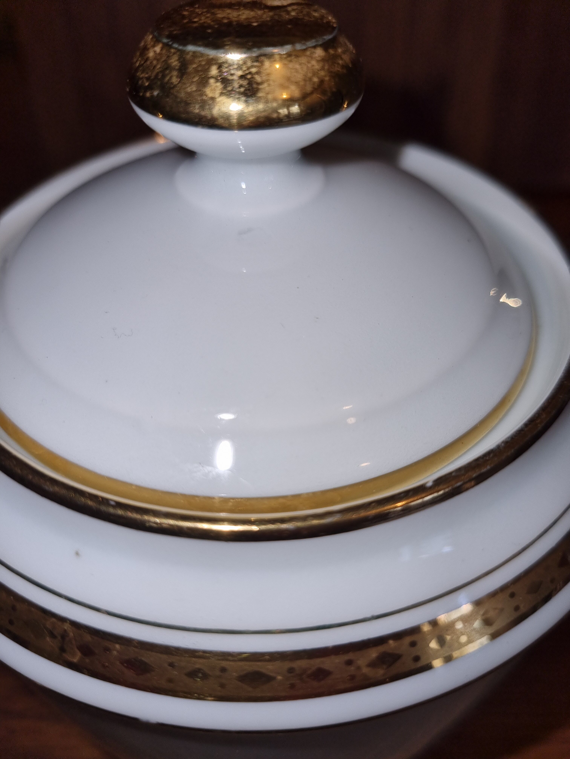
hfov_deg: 53.1
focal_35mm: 26
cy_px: 380
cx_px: 285
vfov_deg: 67.3
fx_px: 571
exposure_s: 1/336
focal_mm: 5.4
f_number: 1.8
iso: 50
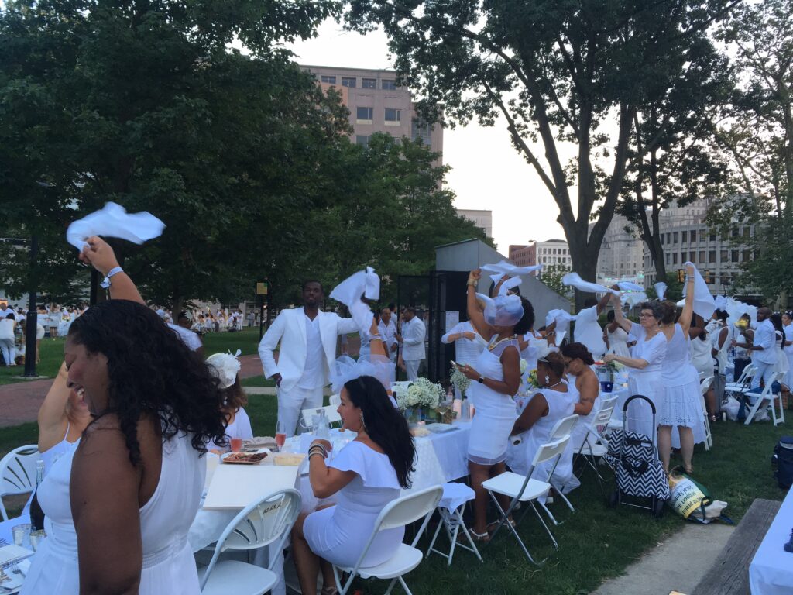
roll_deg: -1.6
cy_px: 298
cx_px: 396
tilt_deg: +1.0
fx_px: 664
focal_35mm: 29
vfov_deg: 48.2
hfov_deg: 61.7
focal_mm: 4.15
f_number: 2.2
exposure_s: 1/120
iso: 40
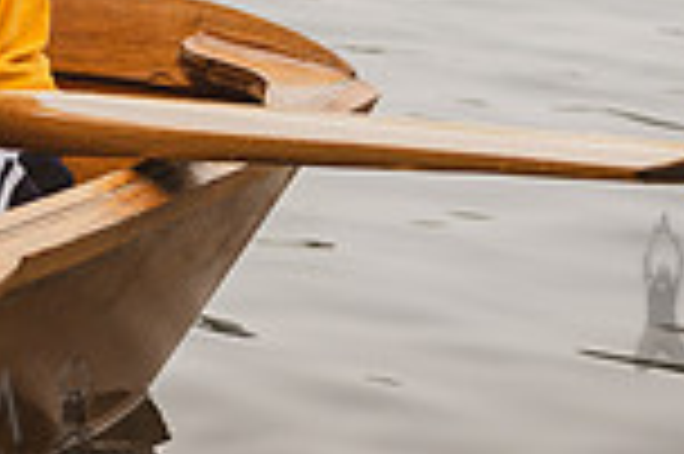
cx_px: -271
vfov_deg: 5.0
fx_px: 5181
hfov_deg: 7.4
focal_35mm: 273
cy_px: -365
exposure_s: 1/1600
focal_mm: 66
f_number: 4
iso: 200
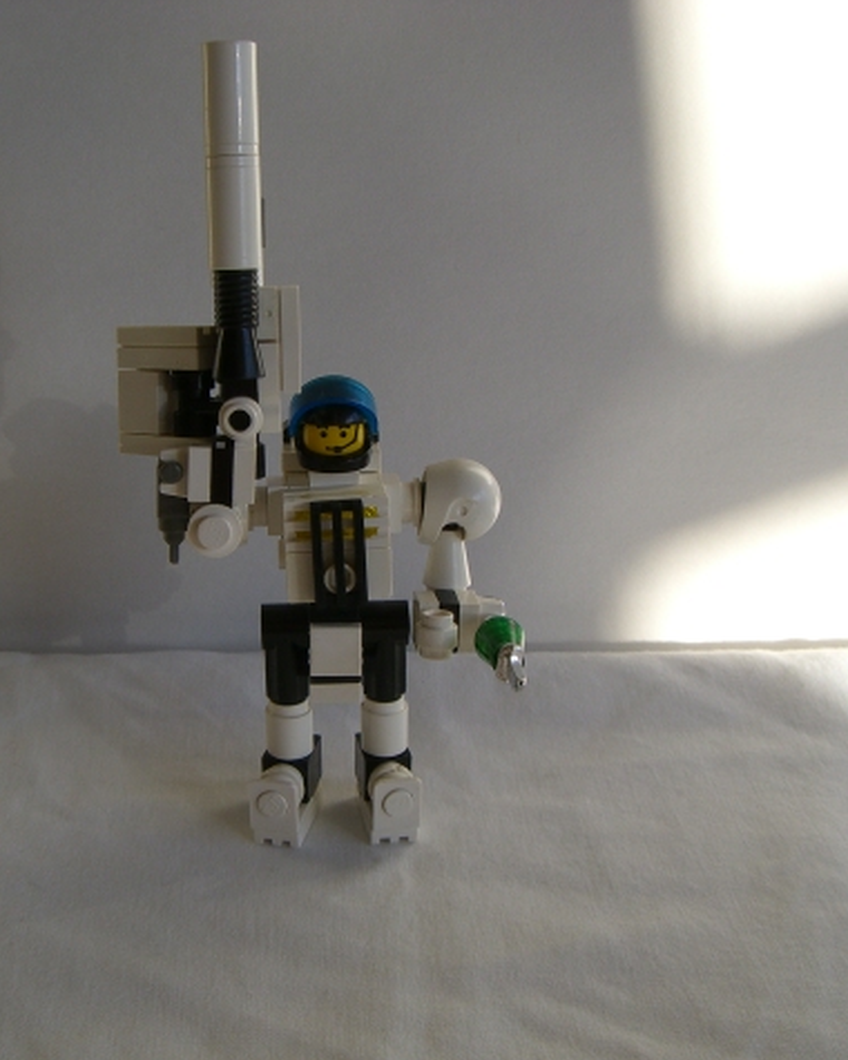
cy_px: 531
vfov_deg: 37.3
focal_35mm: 50
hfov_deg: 30.2
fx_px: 1569
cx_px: 337
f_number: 4.3
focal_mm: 6.2
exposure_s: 1/160
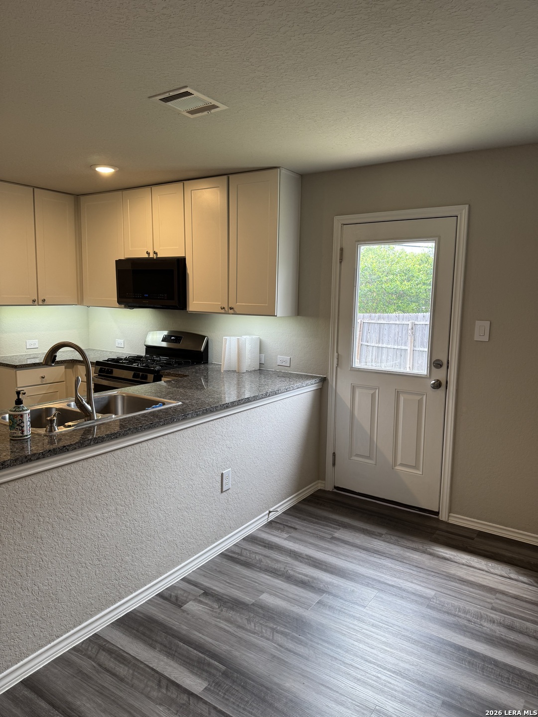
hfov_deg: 56.8
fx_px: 497
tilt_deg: -7.8
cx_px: 269
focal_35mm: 24
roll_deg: -0.2
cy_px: 358
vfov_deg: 71.6
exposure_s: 1/120
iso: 100
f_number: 1.78
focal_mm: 6.76
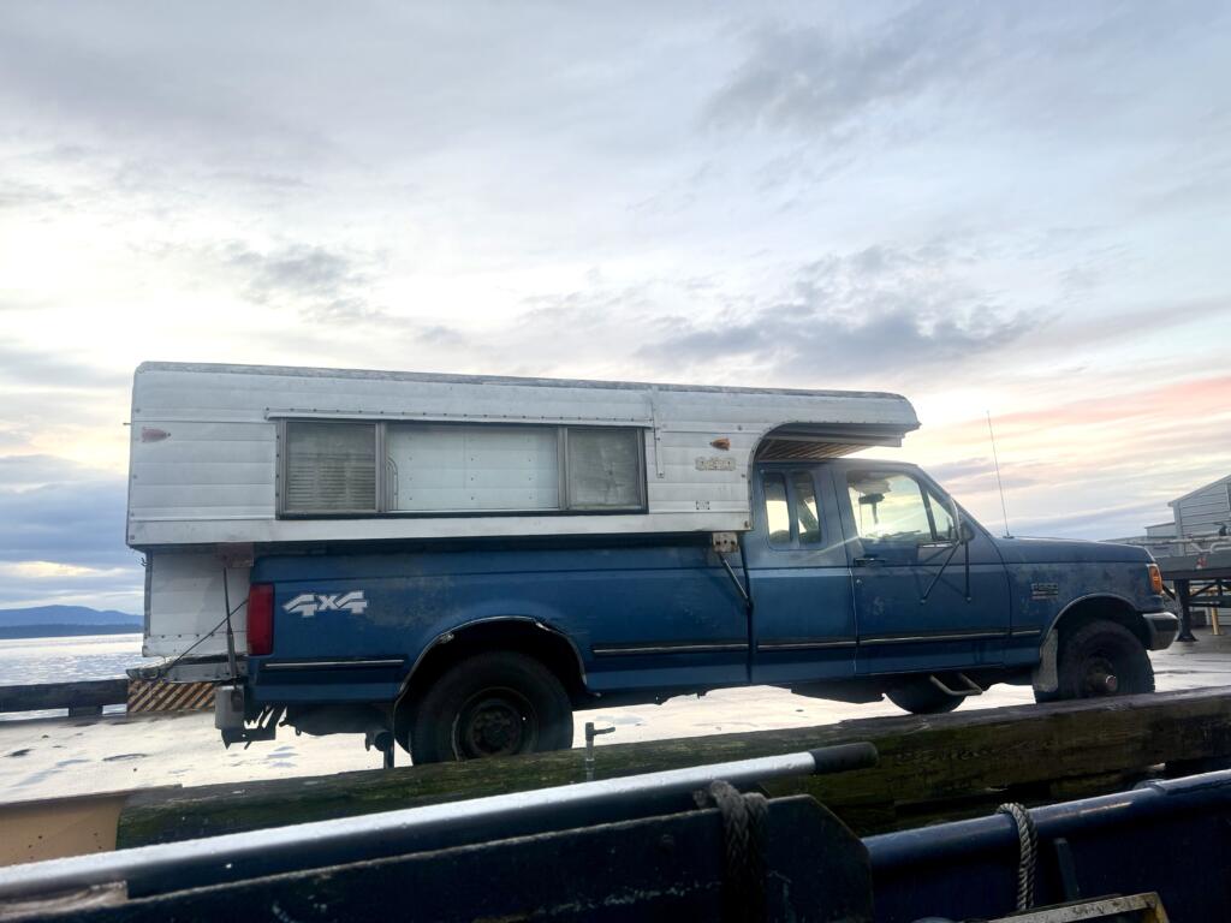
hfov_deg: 71.6
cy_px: 462
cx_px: 616
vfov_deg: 56.8
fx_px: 853
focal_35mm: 24
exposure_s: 1/121
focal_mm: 6.76
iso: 125
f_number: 1.78
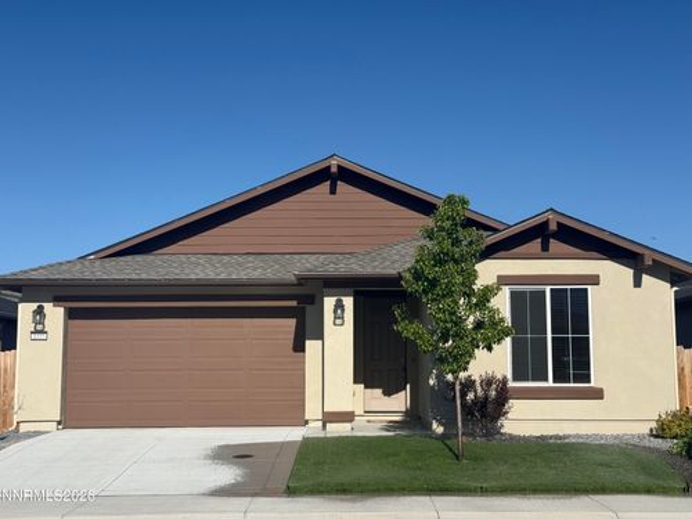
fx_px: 960
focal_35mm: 48
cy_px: 260
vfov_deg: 30.3
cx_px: 346
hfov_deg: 39.7
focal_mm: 6.76
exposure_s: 1/7874
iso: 80
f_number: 1.78
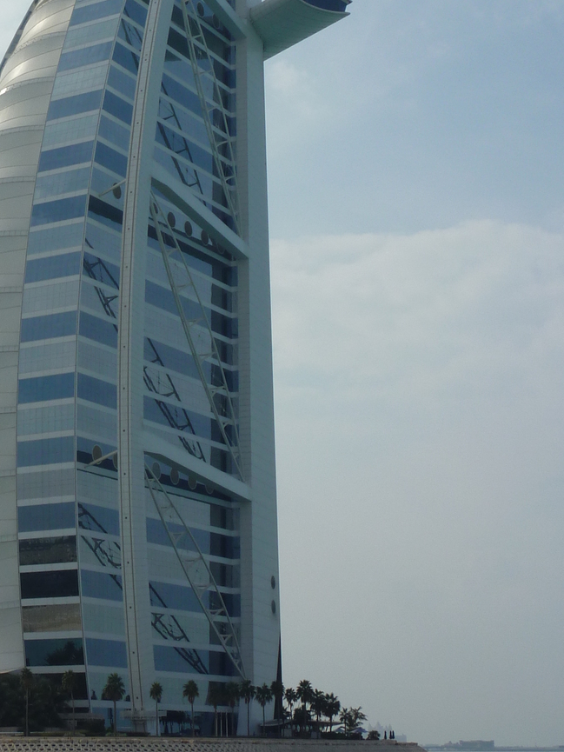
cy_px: 286
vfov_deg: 26.2
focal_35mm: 74
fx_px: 1607
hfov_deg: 19.6
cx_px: 91
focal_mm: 6.5
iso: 80
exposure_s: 1/800
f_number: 5.6
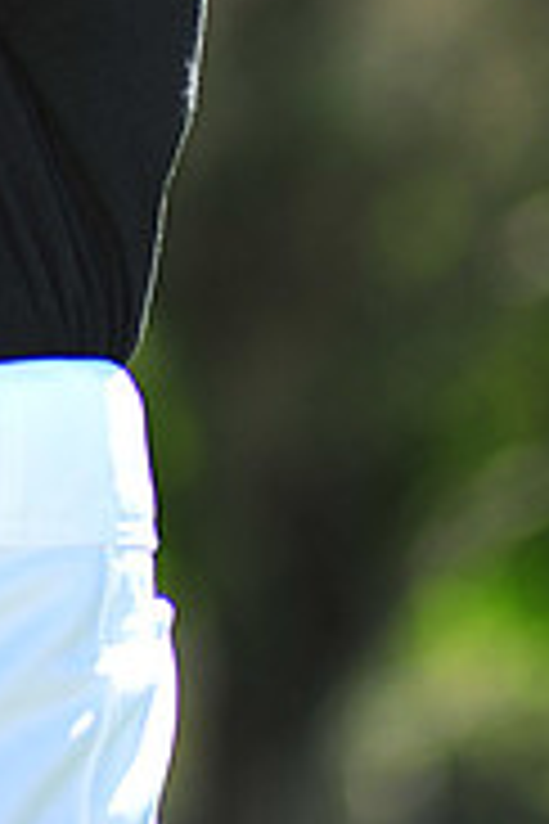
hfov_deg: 2.4
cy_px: -459
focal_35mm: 571
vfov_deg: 3.6
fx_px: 13061
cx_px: -148
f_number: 5
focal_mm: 180
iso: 200
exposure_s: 1/640
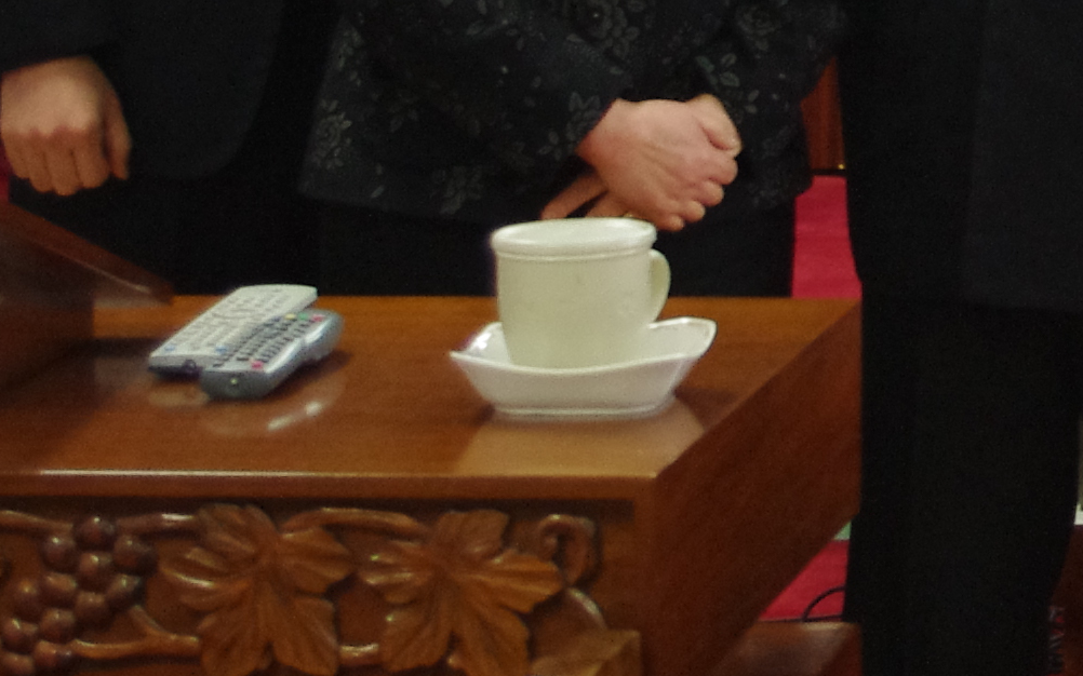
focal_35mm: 183
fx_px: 5401
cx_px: 1739
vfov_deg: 7.0
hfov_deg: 10.9
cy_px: -441
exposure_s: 1/60
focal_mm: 28.13
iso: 1600
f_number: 4
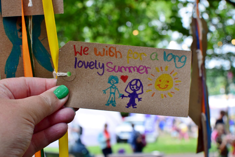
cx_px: 118
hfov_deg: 37.9
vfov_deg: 25.8
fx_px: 343
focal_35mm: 52
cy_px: 78
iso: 500
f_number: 8
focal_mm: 35
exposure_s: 1/60
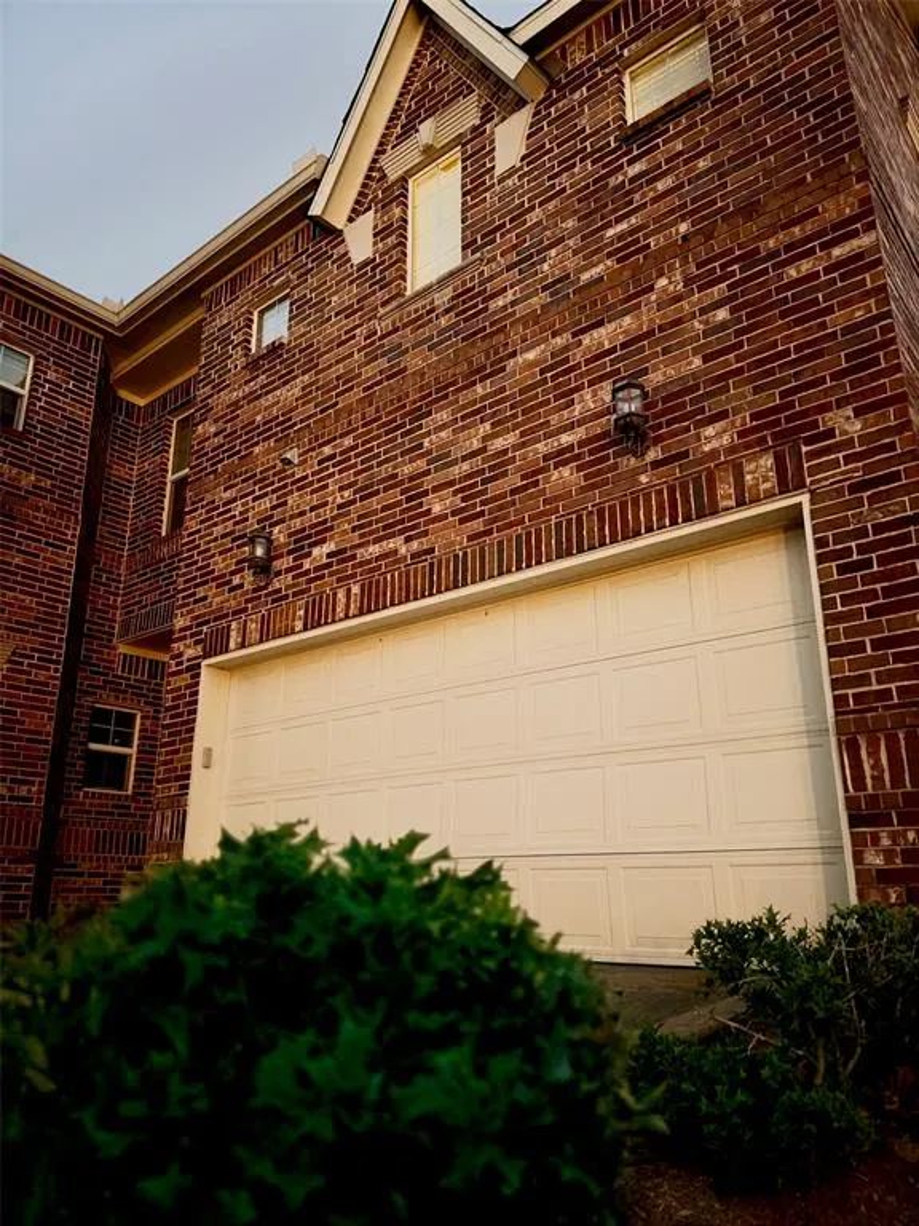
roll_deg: -0.2
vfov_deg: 71.6
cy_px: 613
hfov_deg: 56.8
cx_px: 460
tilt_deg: +18.0
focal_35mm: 24
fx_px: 850
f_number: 1.48
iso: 2000
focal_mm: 6.93
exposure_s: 1/15
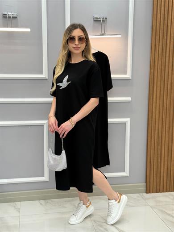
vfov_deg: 39.7
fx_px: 322
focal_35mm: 48
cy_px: 116
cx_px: 87
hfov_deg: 30.3
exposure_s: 1/100
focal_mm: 6.76
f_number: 1.78
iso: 80
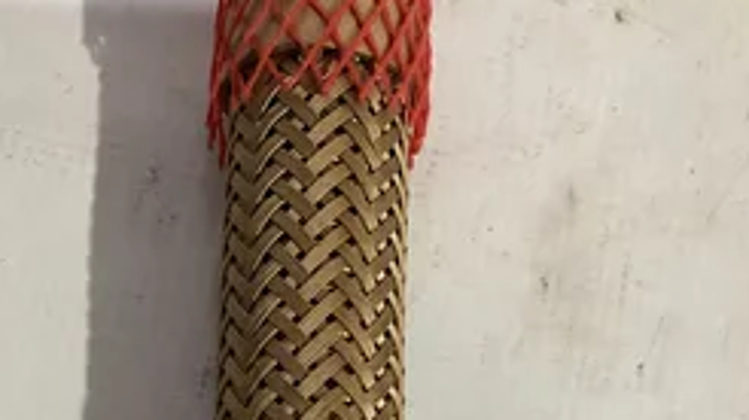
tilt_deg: -79.1
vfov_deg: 19.7
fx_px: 1092
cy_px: 572
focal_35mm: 55
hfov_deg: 37.8
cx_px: 311
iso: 320
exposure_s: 1/50
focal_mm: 3.3
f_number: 2.4
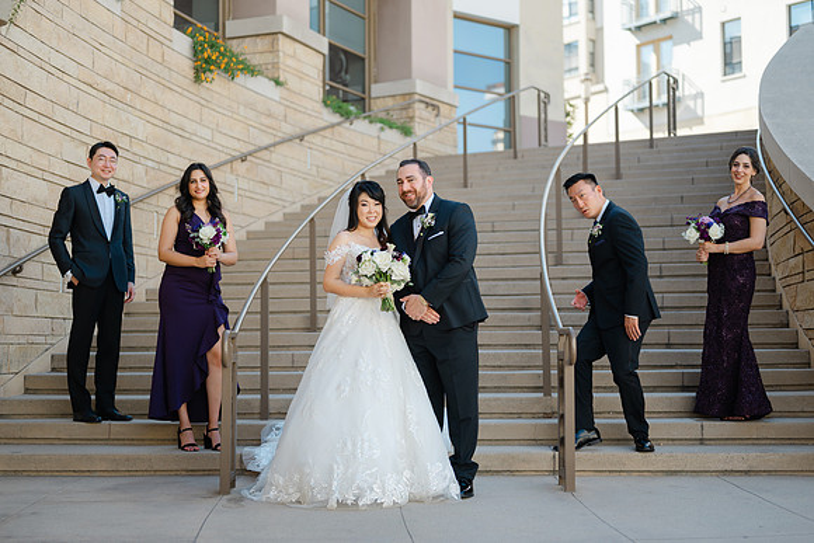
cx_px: 401
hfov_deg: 38.3
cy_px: 271
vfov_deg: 26.1
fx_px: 1171
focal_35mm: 52
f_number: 2
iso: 64
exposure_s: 1/640
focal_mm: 50
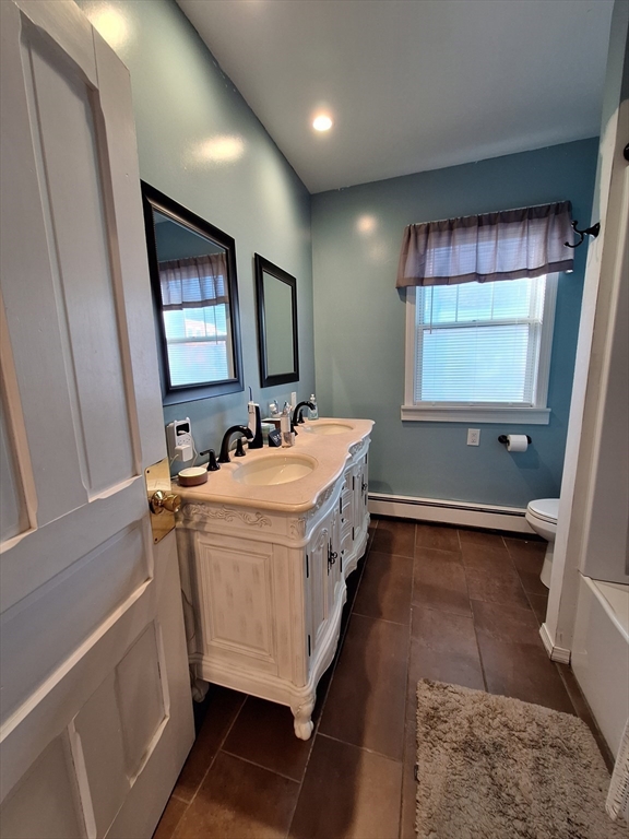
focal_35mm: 13
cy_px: 420
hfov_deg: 89.9
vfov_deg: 106.2
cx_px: 314
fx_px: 315
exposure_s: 1/40
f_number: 2.2
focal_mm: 1.74
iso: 64
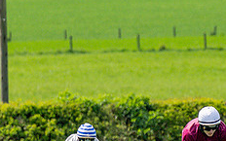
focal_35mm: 1111
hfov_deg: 1.9
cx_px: 284
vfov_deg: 1.2
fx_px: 6843
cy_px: 264
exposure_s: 1/3200
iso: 400
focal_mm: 165
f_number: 4
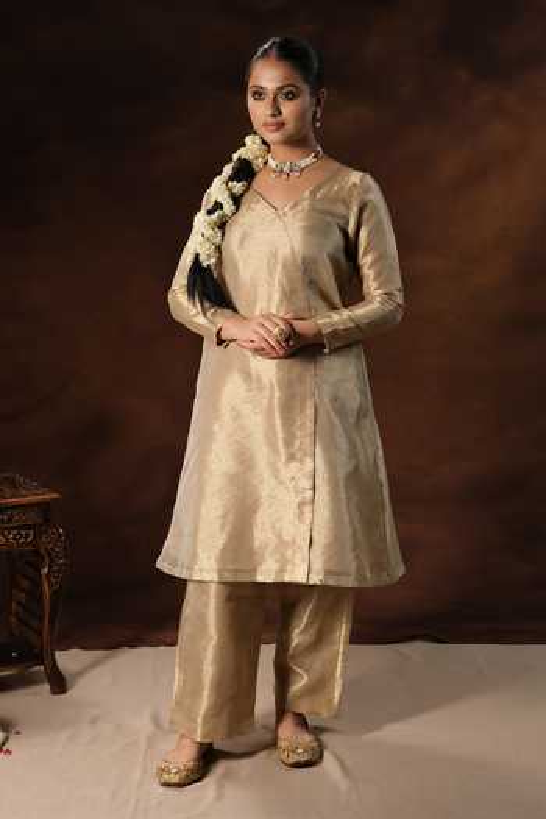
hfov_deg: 26.5
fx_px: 1160
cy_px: 410
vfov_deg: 38.9
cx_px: 273
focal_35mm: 51
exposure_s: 1/125
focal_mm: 34.2
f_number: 6.4
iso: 500
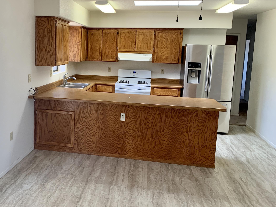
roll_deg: -1.2
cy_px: 89
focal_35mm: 37
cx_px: 82
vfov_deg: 38.6
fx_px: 295
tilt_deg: -7.7
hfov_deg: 48.8
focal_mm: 4.25
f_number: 1.8
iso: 50
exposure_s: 1/120
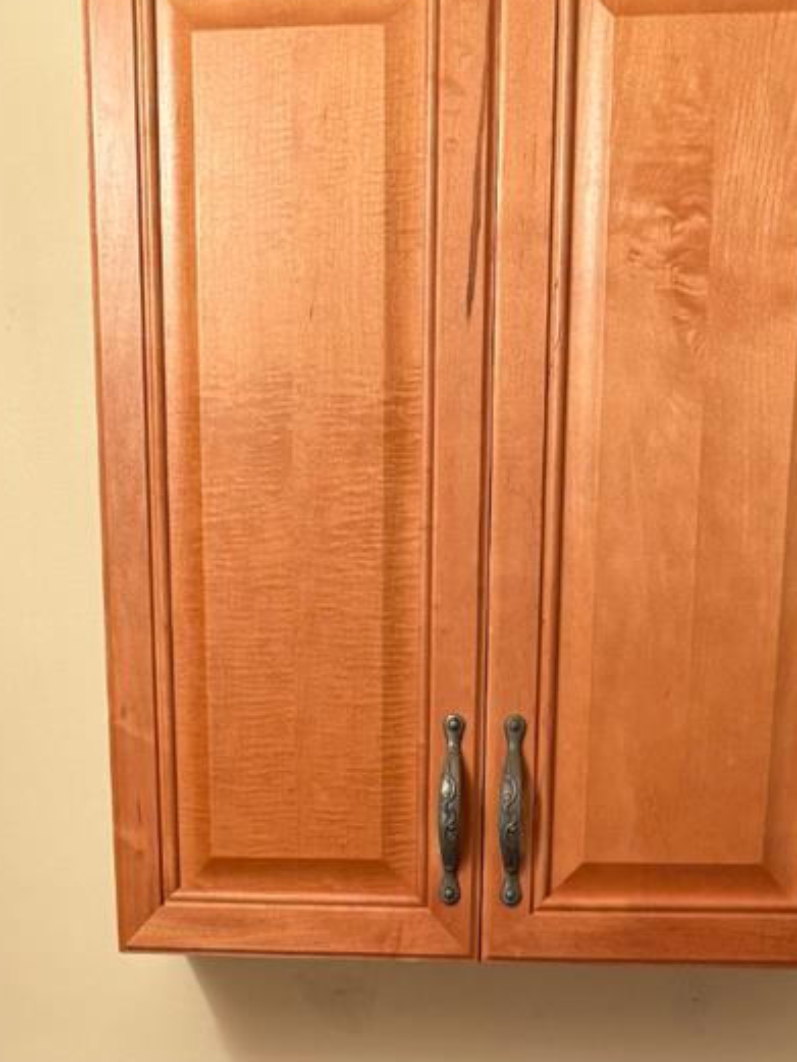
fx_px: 2117
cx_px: 401
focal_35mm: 69
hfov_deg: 21.3
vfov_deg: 24.1
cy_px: 1436
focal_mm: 6.76
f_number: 1.78
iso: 200
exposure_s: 1/60
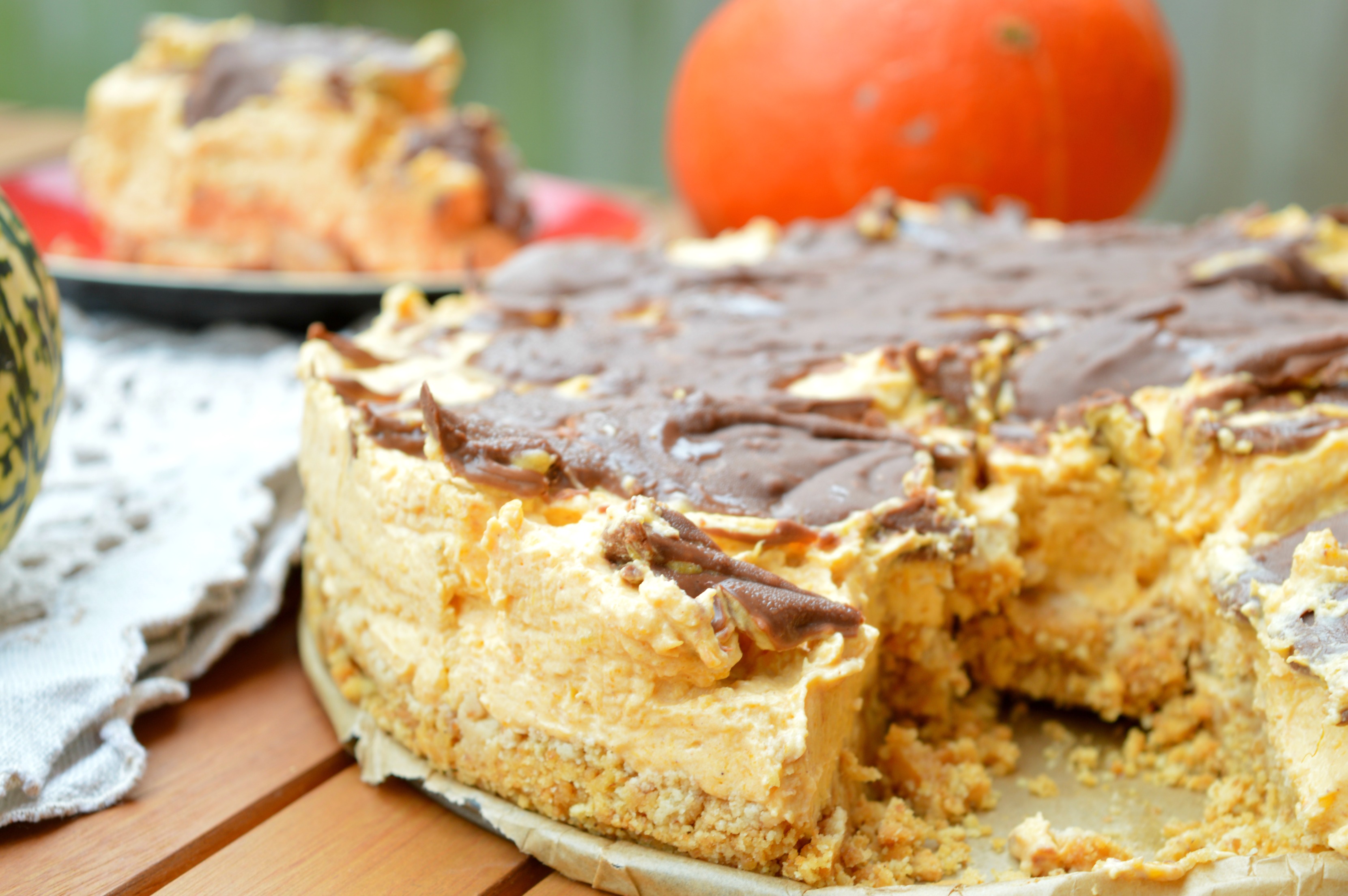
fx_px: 3086
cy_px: 448
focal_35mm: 82
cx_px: 674
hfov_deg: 24.6
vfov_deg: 16.5
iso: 100
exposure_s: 1/40
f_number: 5.6
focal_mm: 55
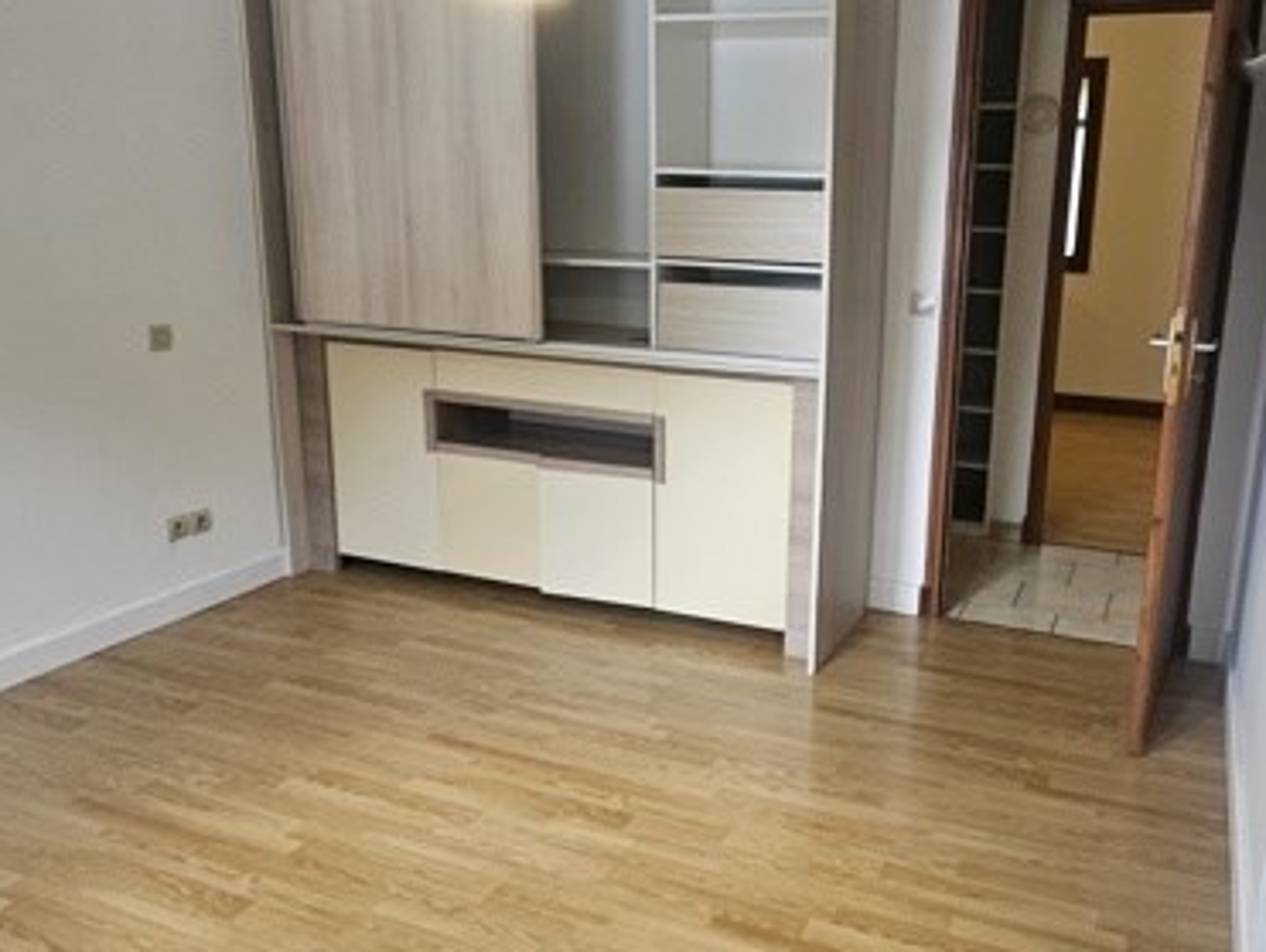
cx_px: 754
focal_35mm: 28
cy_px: 474
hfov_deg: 62.9
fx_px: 1025
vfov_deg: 49.8
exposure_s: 1/33.3
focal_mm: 2.2
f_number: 2.2
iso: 320
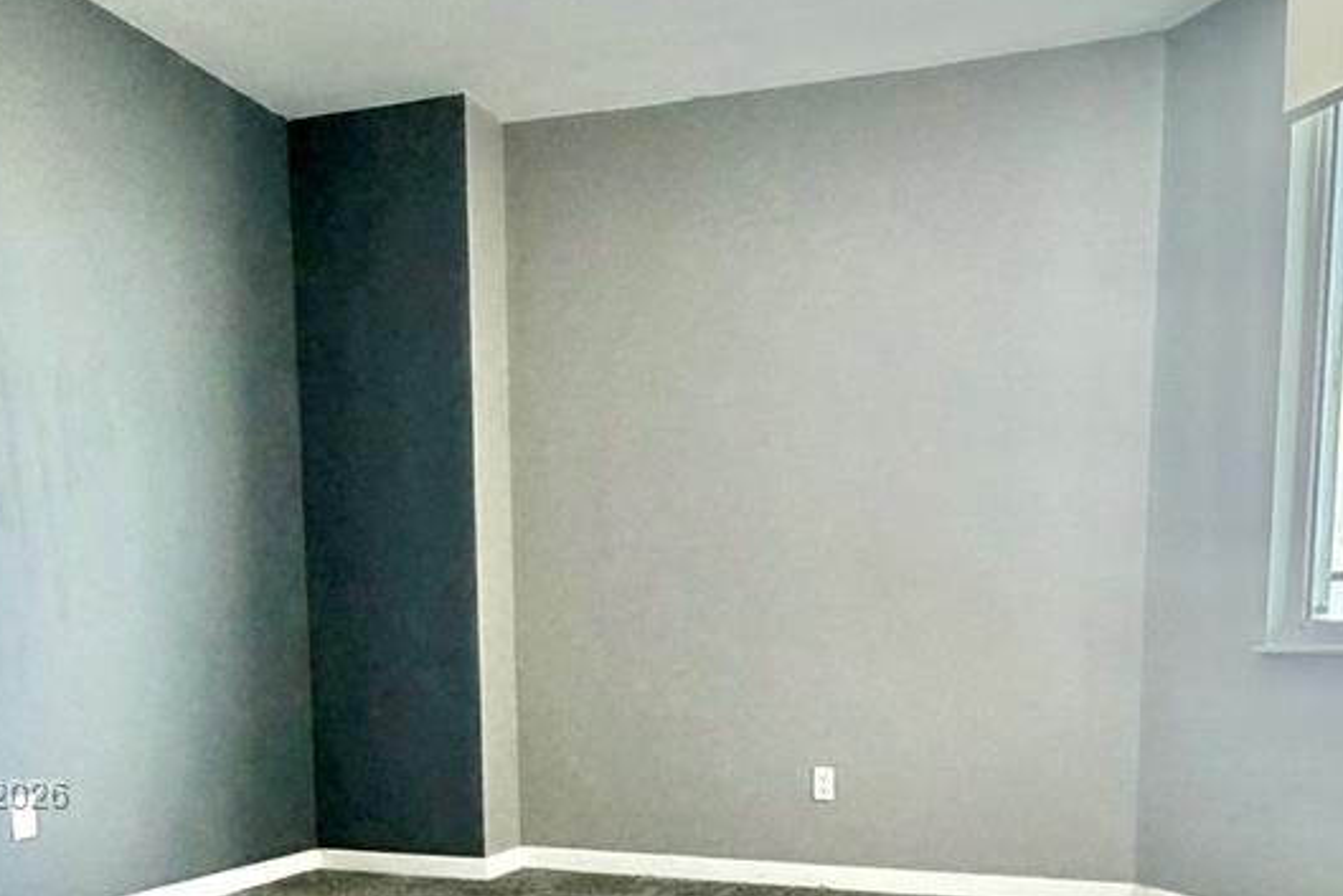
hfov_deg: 57.1
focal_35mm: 33
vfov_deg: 37.5
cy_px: 797
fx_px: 1231
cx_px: 739
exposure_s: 1/121
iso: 320
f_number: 2.2
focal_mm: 2.22
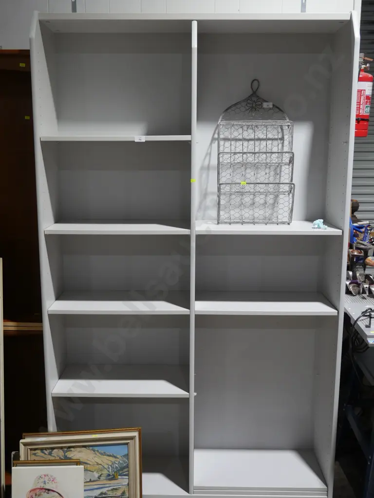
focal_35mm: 36
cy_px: 249
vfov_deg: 51.4
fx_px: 519
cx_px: 187
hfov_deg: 39.7
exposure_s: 1/60
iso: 320
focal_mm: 18
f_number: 4
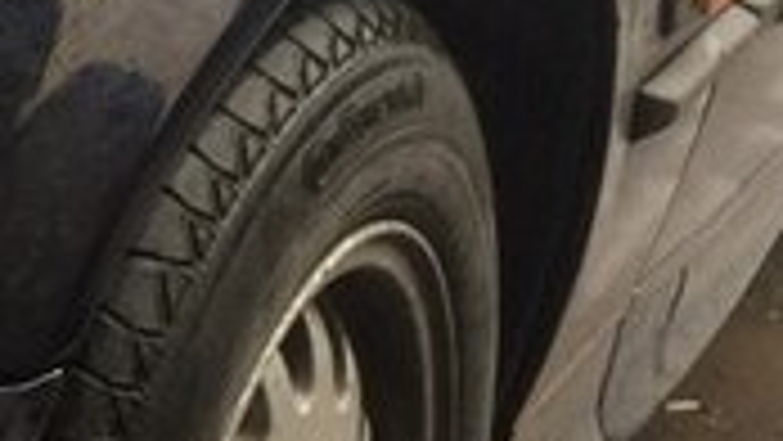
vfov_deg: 10.1
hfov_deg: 15.6
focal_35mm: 120
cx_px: -567
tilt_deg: -22.2
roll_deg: +1.4
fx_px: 2492
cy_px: 362
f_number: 2.2
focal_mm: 4.15
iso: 50
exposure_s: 1/33
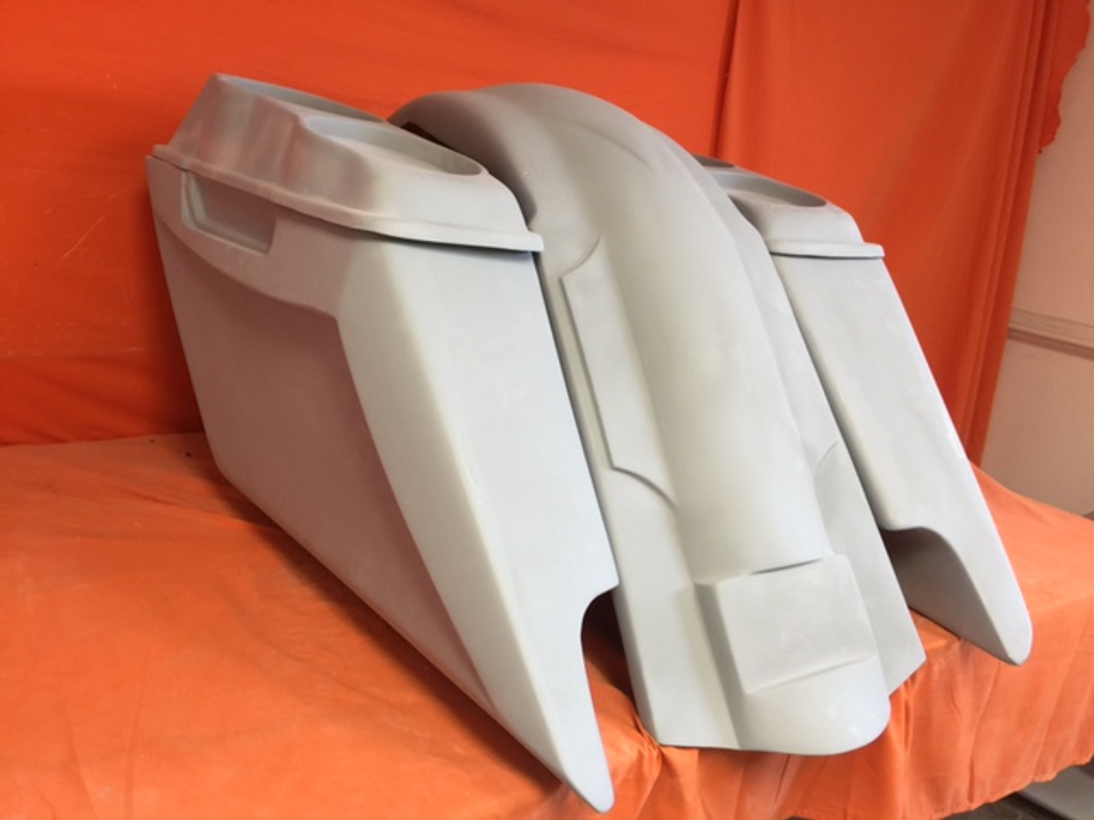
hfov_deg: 61.7
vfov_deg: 48.2
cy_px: 410
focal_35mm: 29
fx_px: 917
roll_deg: -5.8
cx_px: 547
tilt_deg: -17.2
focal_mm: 4.15
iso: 32
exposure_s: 1/15
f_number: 2.2
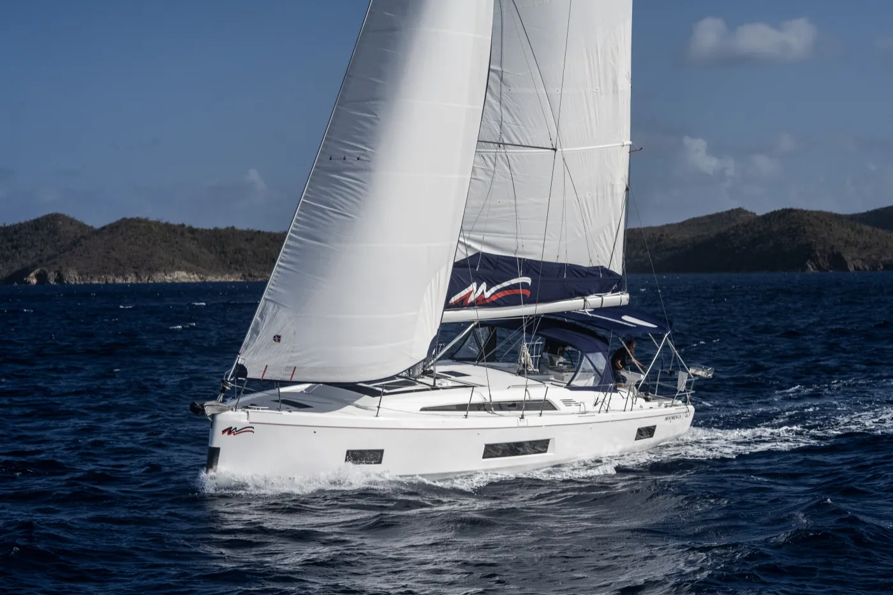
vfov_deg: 16.1
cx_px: 446
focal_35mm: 85
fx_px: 2108
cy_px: 298
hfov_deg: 23.9
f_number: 5.6
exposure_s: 1/4000
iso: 640
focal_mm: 85
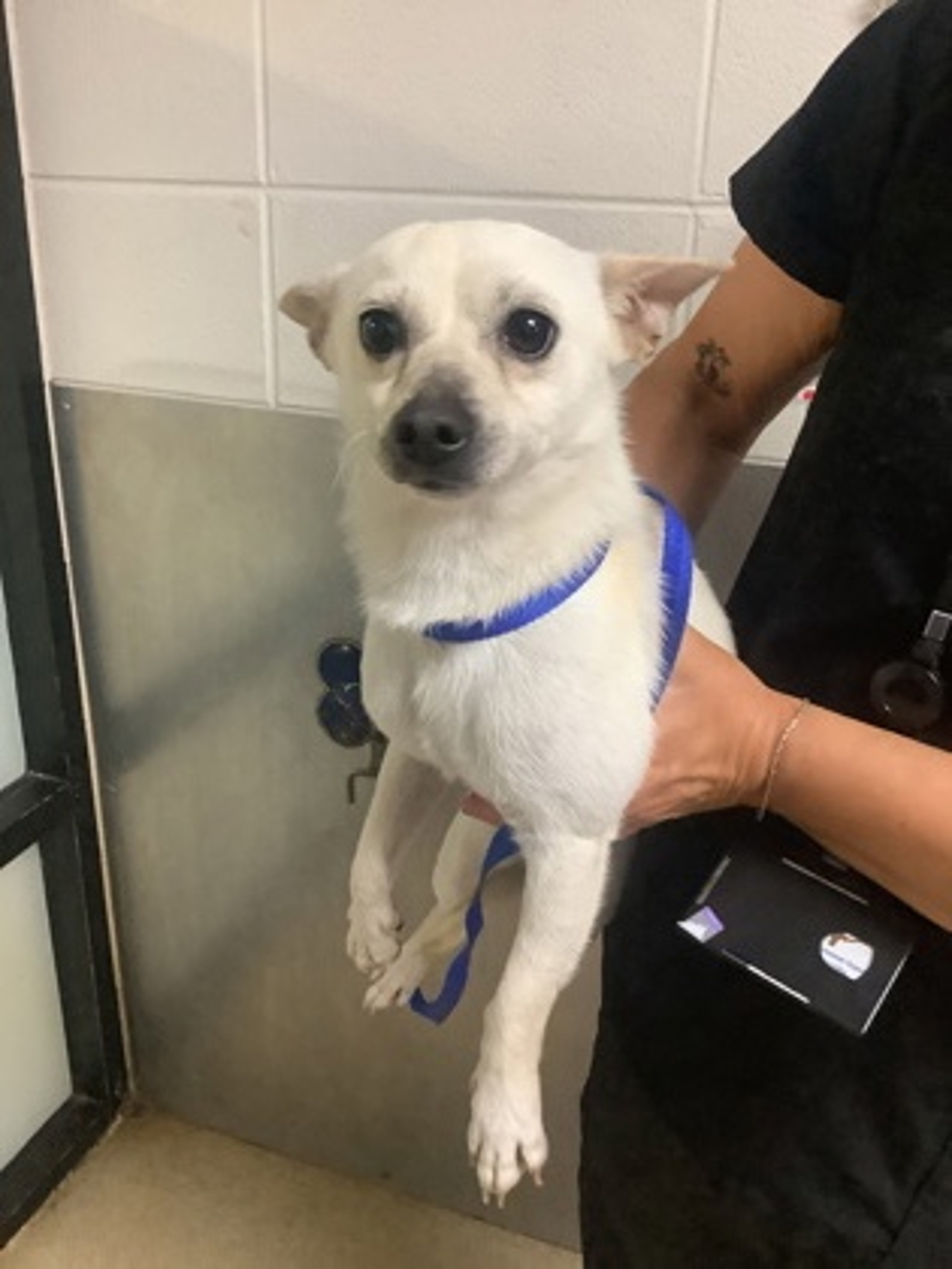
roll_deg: -2.1
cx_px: 476
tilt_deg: -23.2
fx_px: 1137
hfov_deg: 45.4
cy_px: 634
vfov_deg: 58.4
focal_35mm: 31
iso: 320
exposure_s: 1/60
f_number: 2.4
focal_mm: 3.3
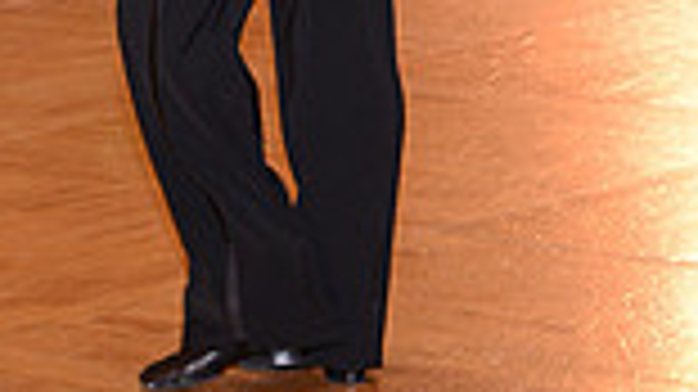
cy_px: -577
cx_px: 254
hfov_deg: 7.9
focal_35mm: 274
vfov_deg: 4.3
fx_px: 5069
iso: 1000
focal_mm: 70
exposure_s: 1/250
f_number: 4.5
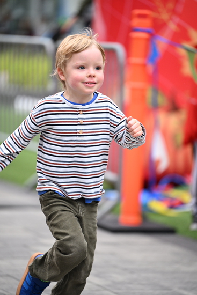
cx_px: 98
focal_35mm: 200
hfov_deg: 6.9
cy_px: 148
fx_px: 1641
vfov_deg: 10.3
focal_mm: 200
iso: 1250
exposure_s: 1/1600
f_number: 2.8
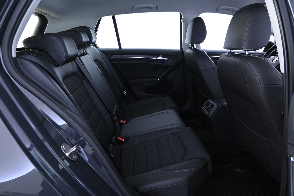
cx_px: 147
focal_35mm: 24
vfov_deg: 53.1
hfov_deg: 73.7
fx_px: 196
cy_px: 98
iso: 6400
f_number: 4.5
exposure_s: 1/50
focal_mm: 16
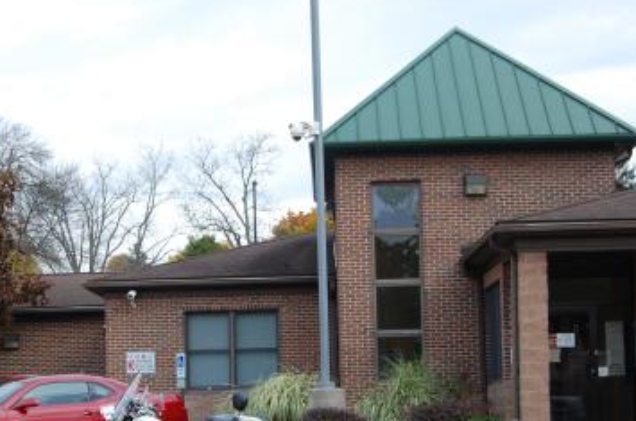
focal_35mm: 71
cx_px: 235
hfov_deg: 28.4
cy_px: 348
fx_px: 1252
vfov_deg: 18.9
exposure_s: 1/200
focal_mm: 28
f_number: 7.1
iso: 200
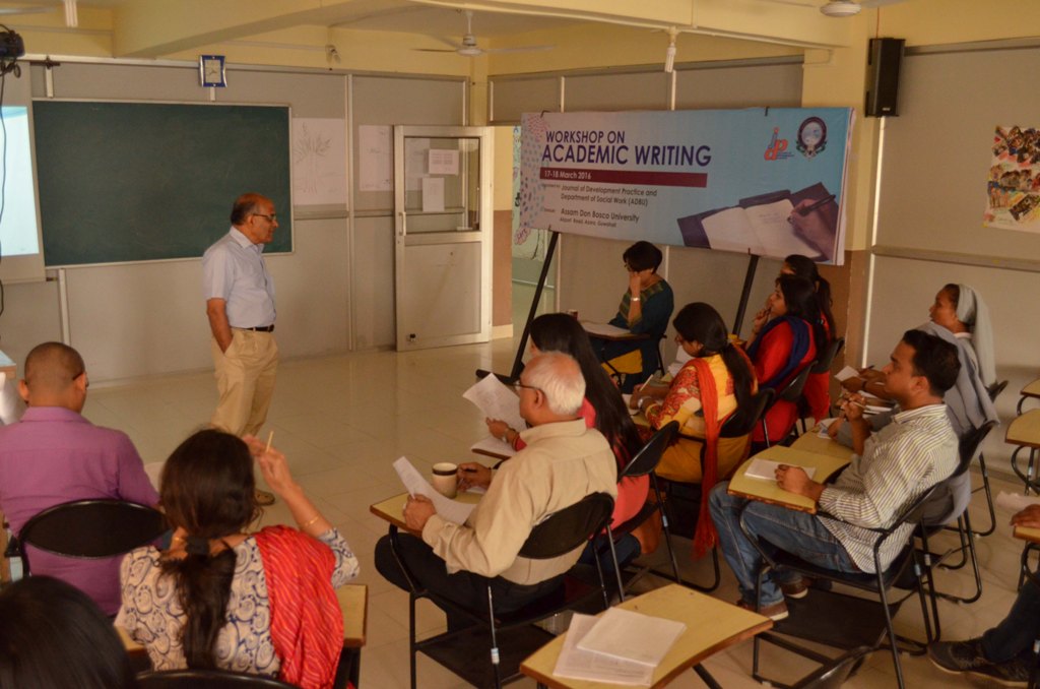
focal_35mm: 33
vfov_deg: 39.8
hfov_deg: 57.3
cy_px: 344
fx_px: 951
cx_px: 520
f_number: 5
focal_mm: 22
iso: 1600
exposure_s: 1/30
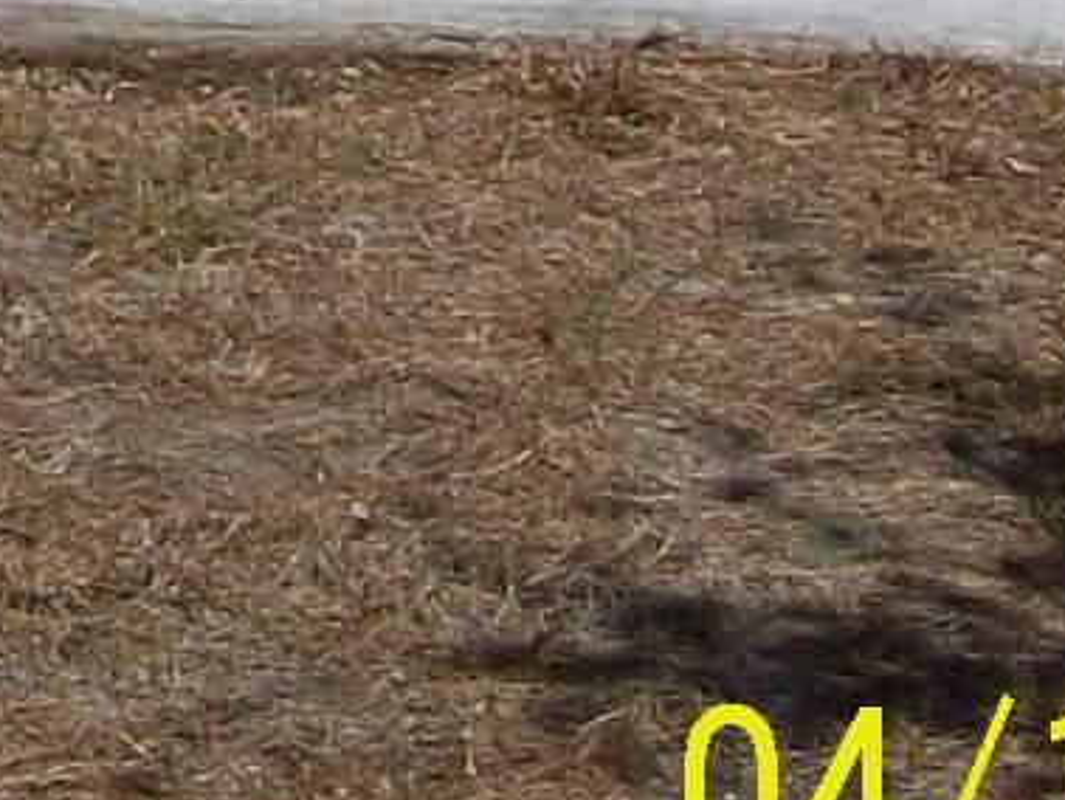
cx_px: -741
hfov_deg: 9.7
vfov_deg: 7.3
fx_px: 6003
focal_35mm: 195
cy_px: -834
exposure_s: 1/1218
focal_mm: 6
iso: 80
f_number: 4.8
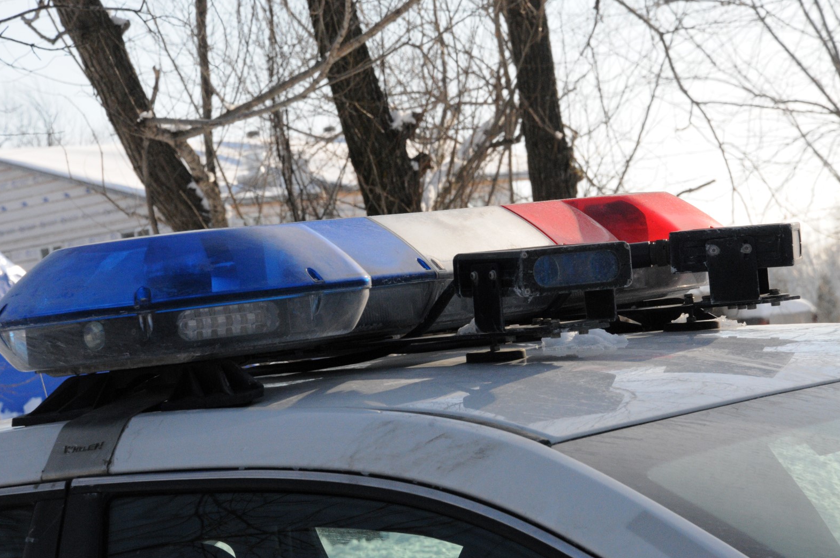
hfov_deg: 14.4
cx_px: 413
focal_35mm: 143
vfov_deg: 9.6
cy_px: 277
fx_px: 3332
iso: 1600
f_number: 16
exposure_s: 1/1000
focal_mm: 92
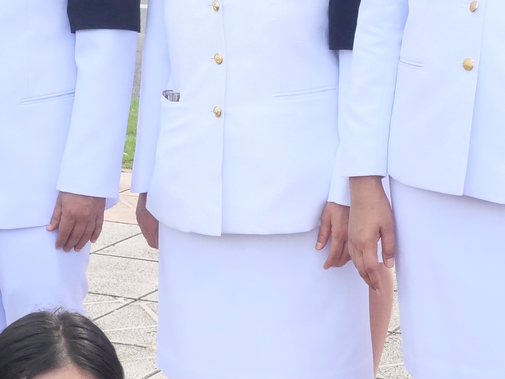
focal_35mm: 126
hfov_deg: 15.5
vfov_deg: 11.6
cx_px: 446
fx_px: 1839
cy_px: -43
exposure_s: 1/400
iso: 3200
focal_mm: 22
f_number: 9
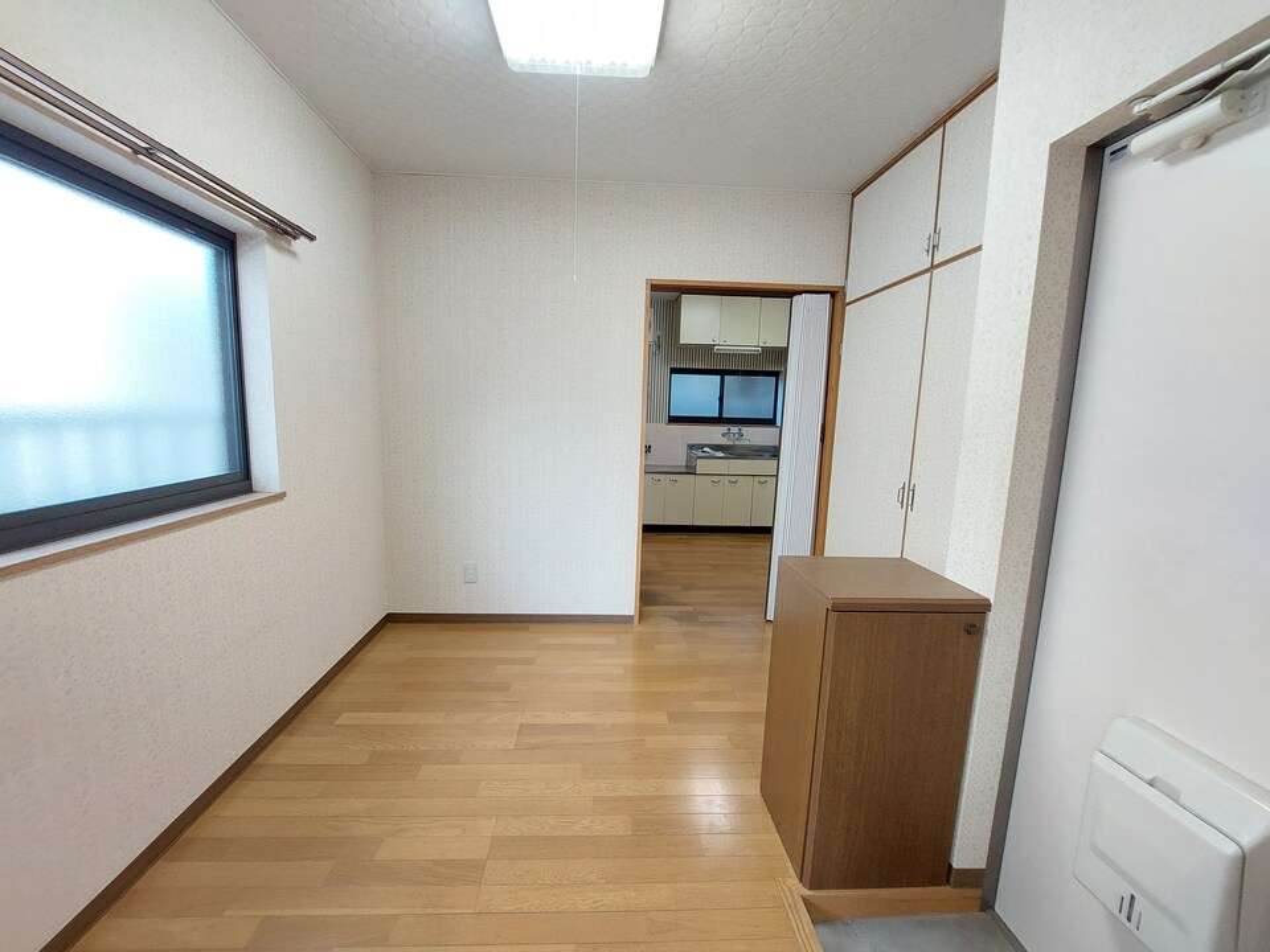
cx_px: 635
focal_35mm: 13
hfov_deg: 106.2
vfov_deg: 89.9
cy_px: 476
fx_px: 477
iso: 320
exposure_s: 1/60
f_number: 2.2
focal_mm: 1.74
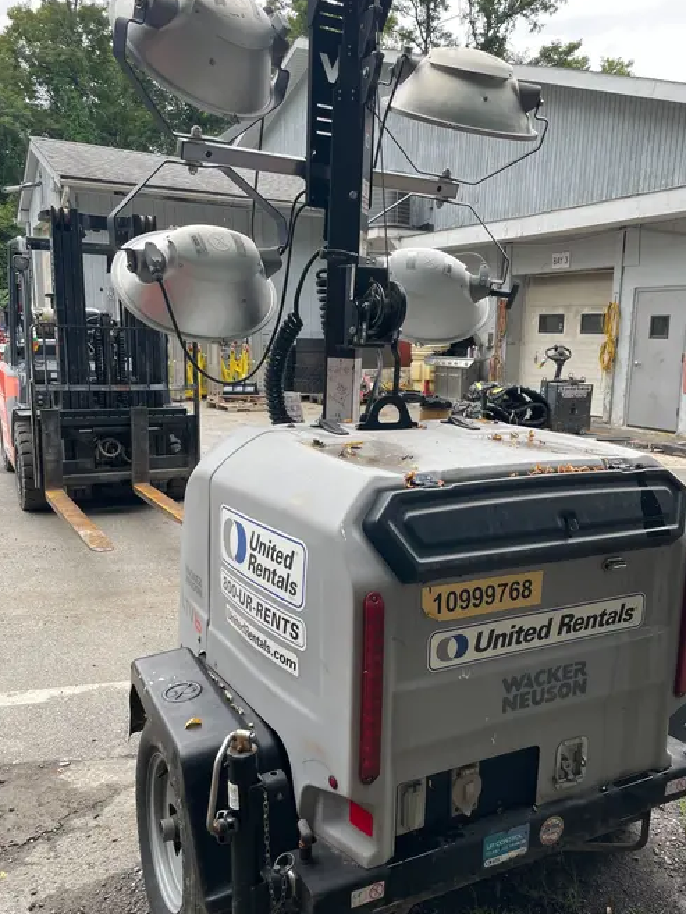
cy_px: 478
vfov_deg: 61.6
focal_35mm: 29
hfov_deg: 48.2
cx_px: 356
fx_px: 766
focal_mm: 4.2
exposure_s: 1/259
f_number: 1.6
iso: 32
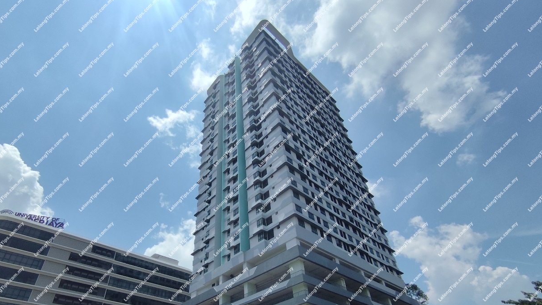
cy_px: 202
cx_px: 264
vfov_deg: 59.7
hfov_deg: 92.6
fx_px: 259
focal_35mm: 18
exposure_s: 1/5454
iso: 50
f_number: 2.2
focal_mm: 1.65
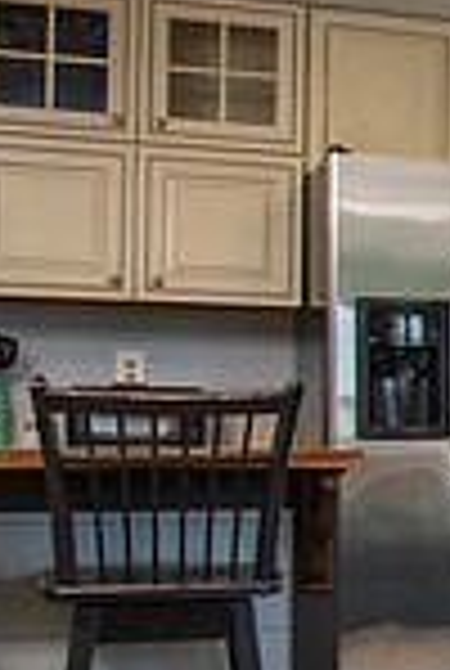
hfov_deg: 11.2
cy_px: 438
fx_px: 1810
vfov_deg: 20.9
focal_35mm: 97
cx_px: 1177
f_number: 2.8
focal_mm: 24
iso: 400
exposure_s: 1/200
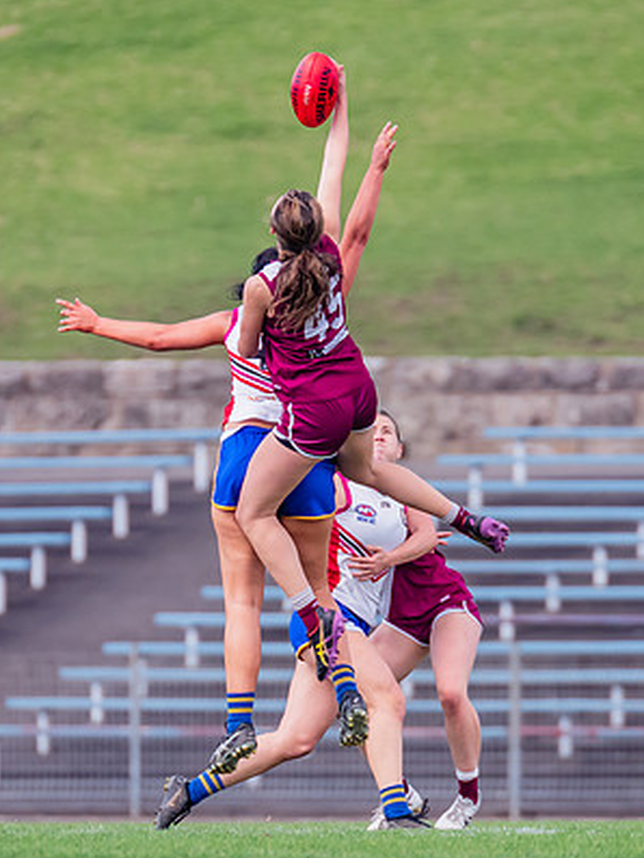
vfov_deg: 2.0
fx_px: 24718
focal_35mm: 997
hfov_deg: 1.5
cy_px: 358
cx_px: 258
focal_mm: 420
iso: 800
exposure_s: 1/1600
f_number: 5
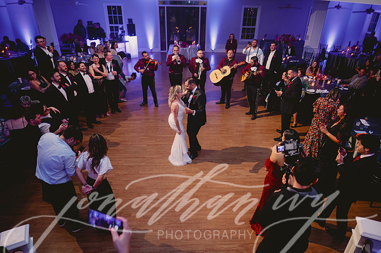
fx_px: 254
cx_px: 190
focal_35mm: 24
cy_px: 126
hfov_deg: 73.8
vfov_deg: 53.1
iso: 500
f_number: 2.8
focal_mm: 24
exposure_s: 1/50
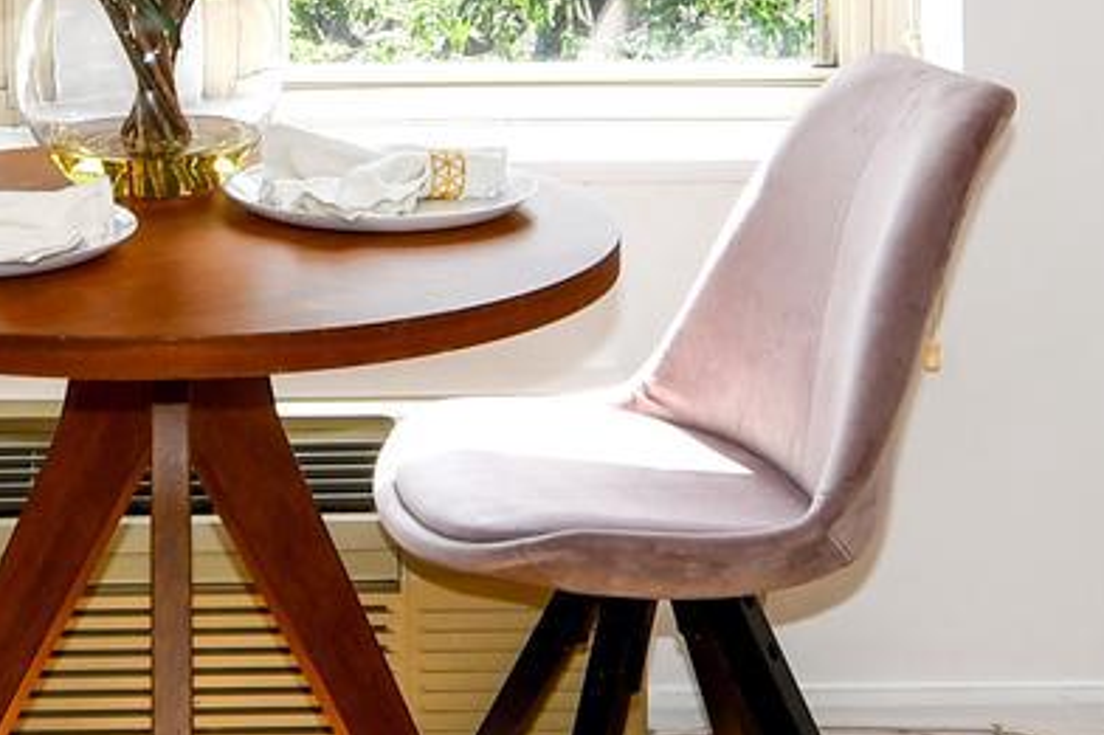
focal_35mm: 94
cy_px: -221
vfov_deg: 14.0
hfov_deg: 21.4
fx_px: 2881
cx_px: 200
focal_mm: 12
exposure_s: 1/125
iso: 100
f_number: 5.6
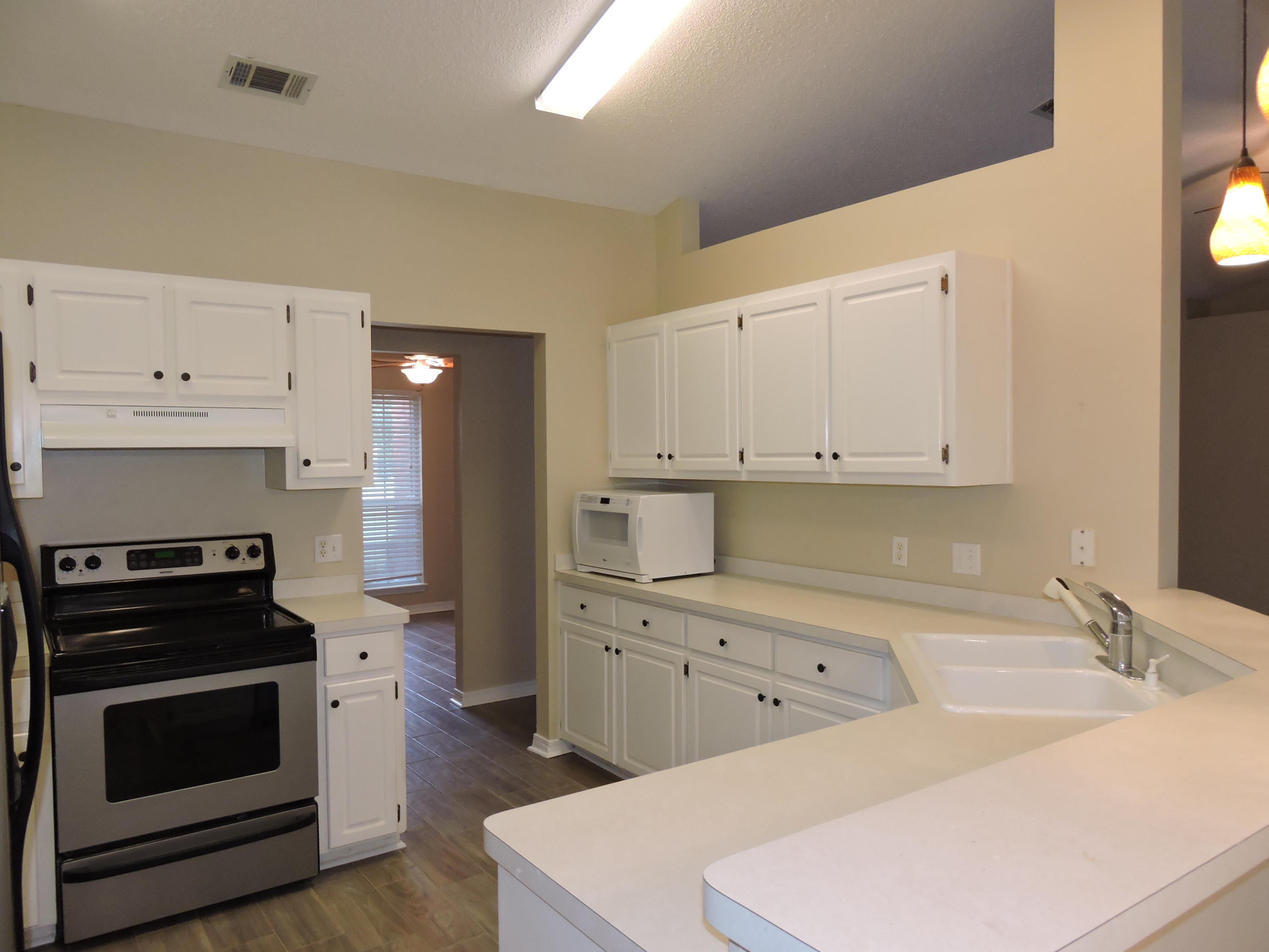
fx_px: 880
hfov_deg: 71.6
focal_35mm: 24
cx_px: 634
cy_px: 476
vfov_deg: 56.8
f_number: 3.3
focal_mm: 4.3
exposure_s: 1/40
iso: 280
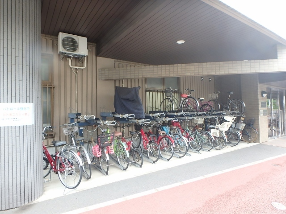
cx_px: 143
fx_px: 174
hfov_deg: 79.0
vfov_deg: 63.4
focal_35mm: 21
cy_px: 107
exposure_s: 1/40
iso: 200
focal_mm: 3.7
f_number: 3.5
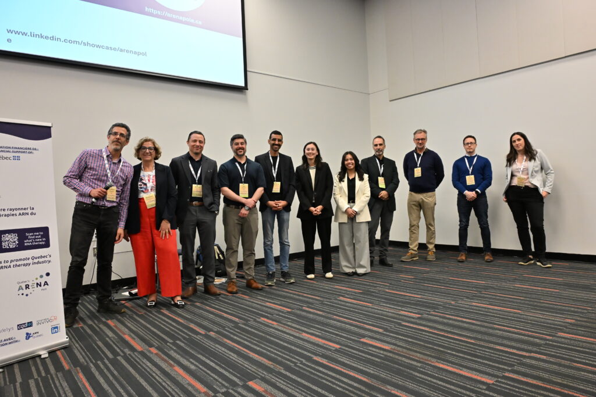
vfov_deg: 47.2
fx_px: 455
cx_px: 298
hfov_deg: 66.4
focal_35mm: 28
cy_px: 198
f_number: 8
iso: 3200
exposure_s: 1/60
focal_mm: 27.5
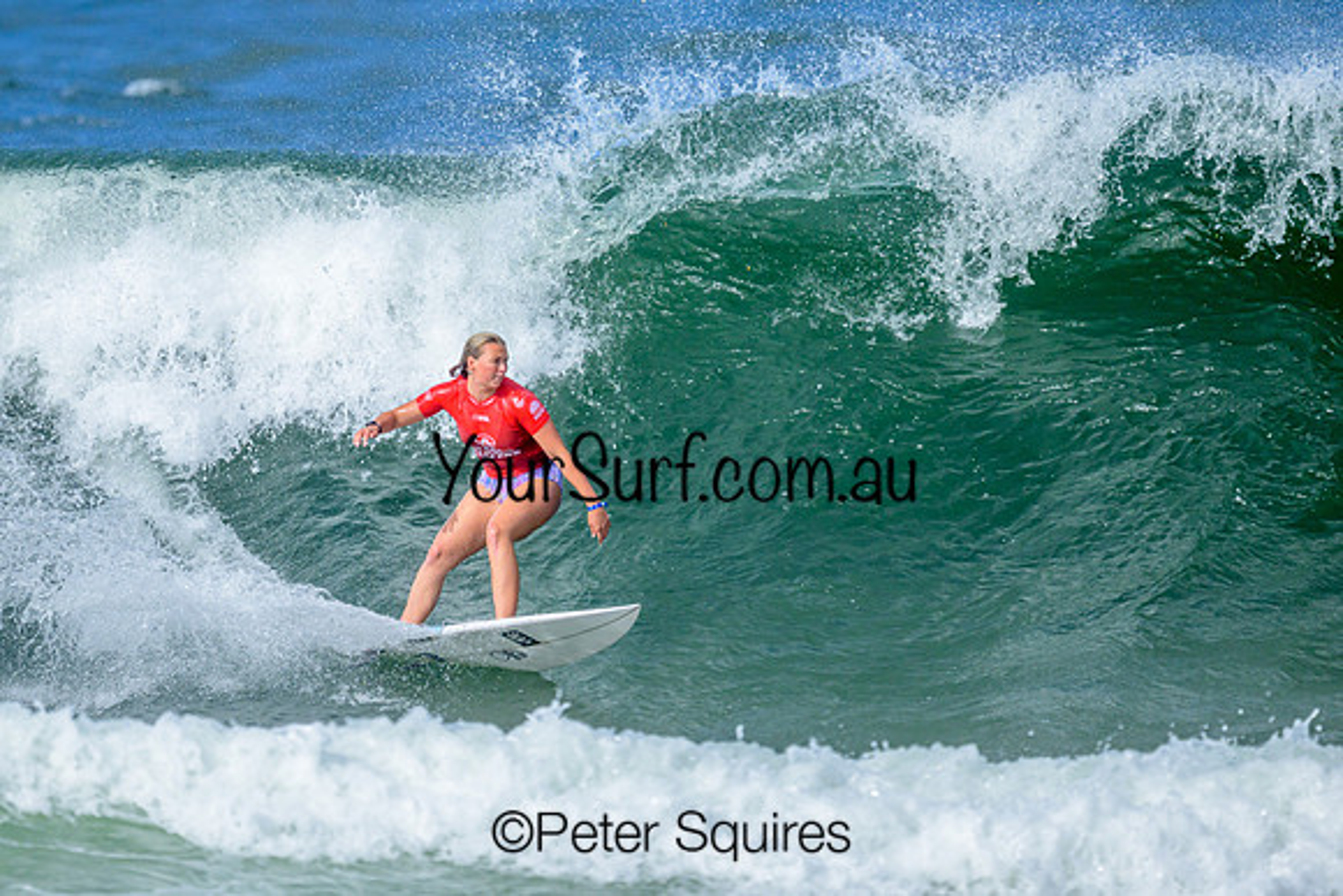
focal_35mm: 1100
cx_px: 420
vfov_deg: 1.3
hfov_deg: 1.9
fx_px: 41045
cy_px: 374
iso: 360
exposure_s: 1/3200
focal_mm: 800
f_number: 6.3
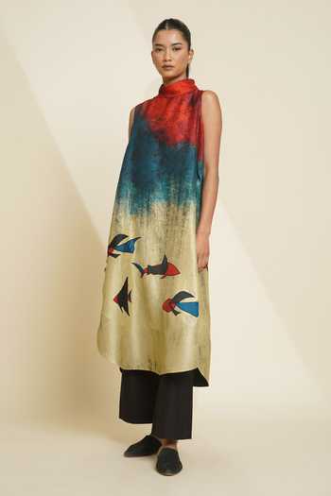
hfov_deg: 27.0
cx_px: 166
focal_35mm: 50
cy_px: 248
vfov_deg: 39.6
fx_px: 690
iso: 100
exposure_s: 1/60
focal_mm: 50
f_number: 6.3
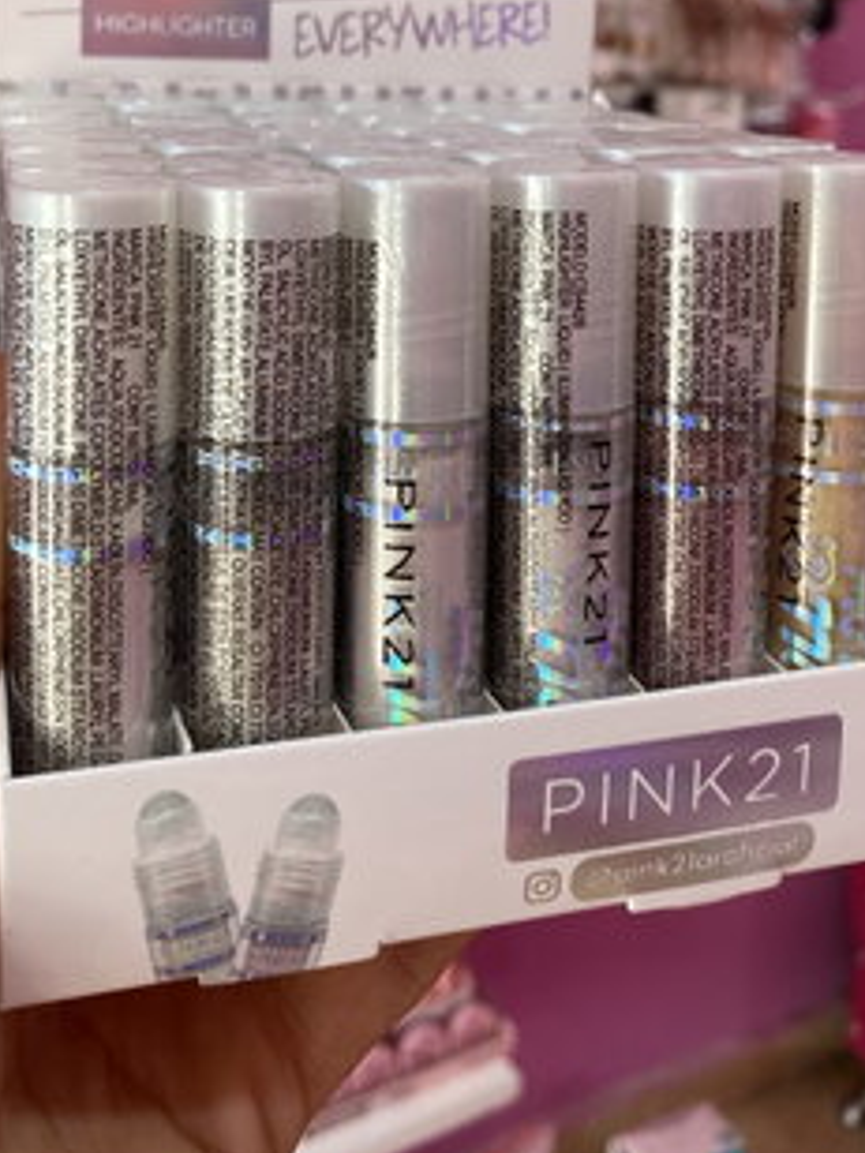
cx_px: 371
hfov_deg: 32.1
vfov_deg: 40.1
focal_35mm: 45
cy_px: 200
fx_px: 1499
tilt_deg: -9.6
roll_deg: -3.7
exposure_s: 1/122
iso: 64
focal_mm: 4.25
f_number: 1.8
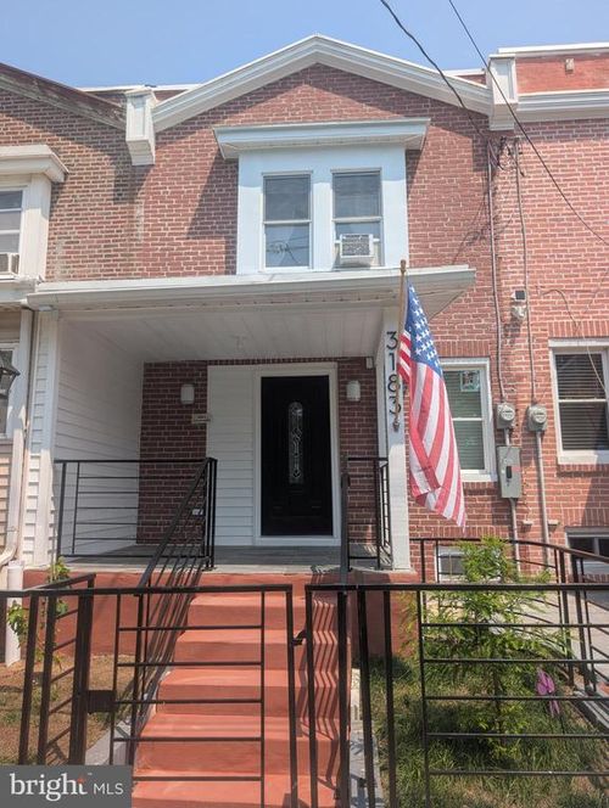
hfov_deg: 56.9
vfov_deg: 71.5
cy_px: 404
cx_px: 304
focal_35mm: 24
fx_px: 562
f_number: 1.68
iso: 21
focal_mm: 6.9
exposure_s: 1/1031
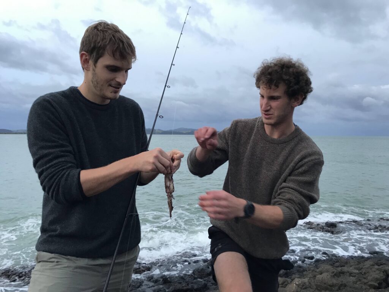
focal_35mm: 28
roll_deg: -0.4
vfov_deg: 49.7
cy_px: 146
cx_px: 194
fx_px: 315
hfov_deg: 63.4
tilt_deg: -1.4
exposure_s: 1/33
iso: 32
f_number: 1.8
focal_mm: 3.99
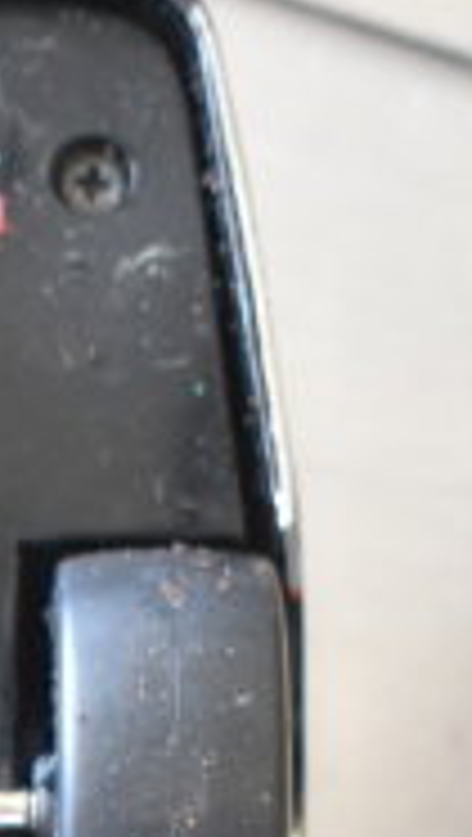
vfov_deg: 5.7
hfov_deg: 3.3
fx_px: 8232
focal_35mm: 371
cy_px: 1735
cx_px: -297
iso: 2000
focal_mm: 48
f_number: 5.3
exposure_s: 1/80
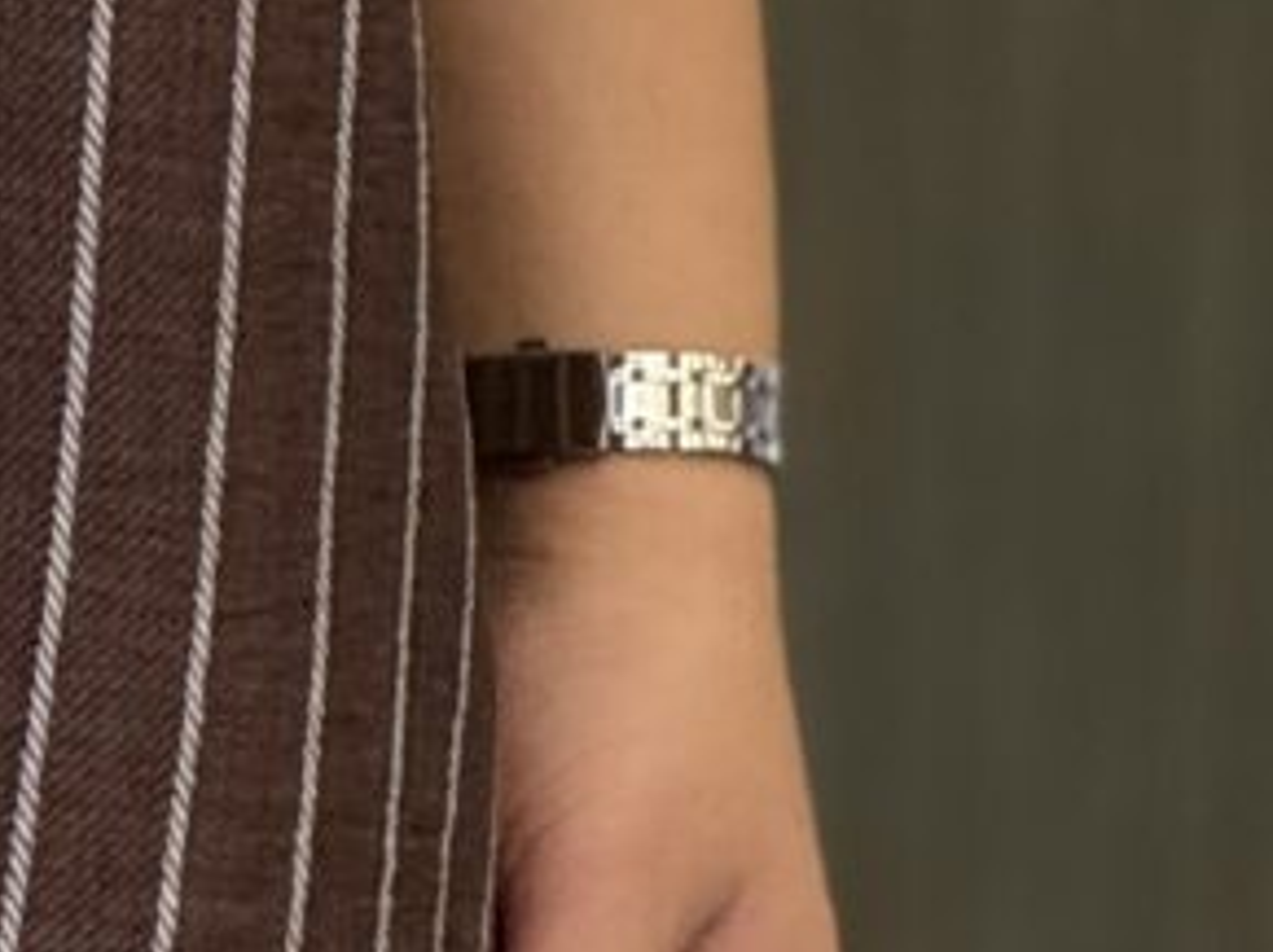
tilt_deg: -7.8
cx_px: -895
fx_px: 24362
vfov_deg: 2.2
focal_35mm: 663
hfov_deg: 3.0
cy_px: -965
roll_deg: -0.3
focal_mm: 15.66
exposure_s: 1/100
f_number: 2.8
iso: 200
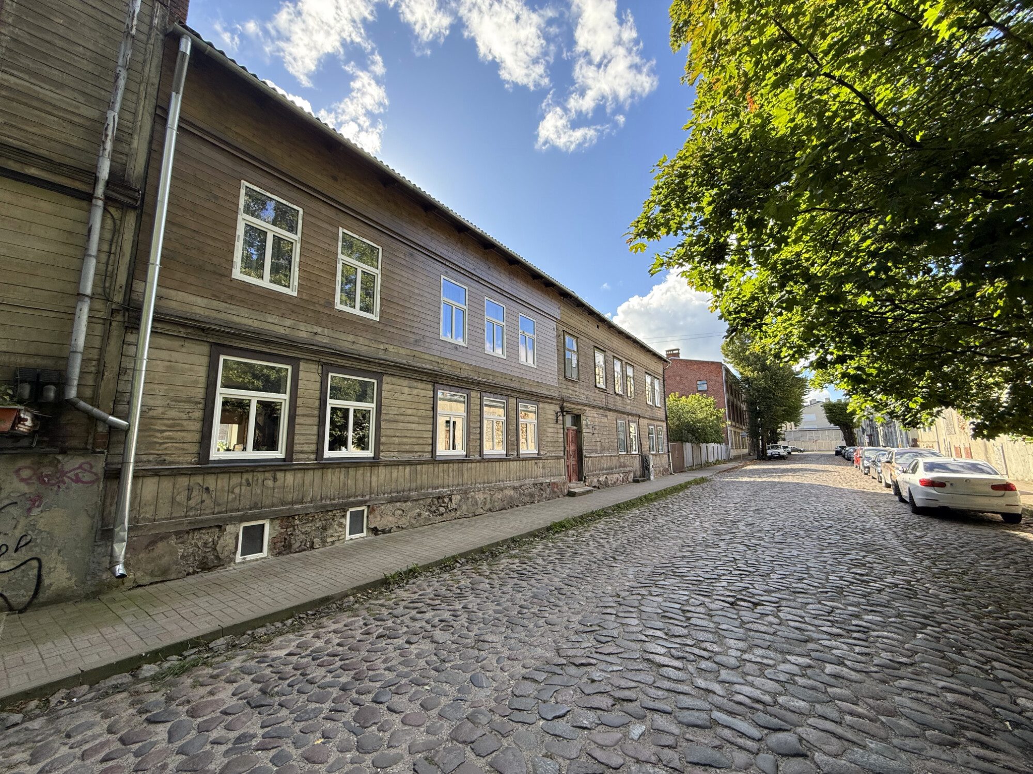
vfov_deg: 85.7
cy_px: 387
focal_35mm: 14
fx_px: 418
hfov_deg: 102.1
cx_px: 516
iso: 64
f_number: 2.2
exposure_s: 1/510
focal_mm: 2.2
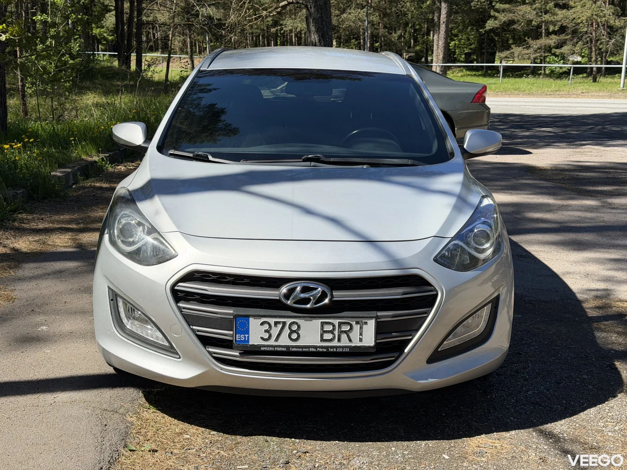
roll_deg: +0.1
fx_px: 869
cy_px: 235
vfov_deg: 30.3
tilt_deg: -11.7
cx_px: 314
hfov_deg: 39.7
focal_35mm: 48
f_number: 1.78
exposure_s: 1/4329
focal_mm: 6.76
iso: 80
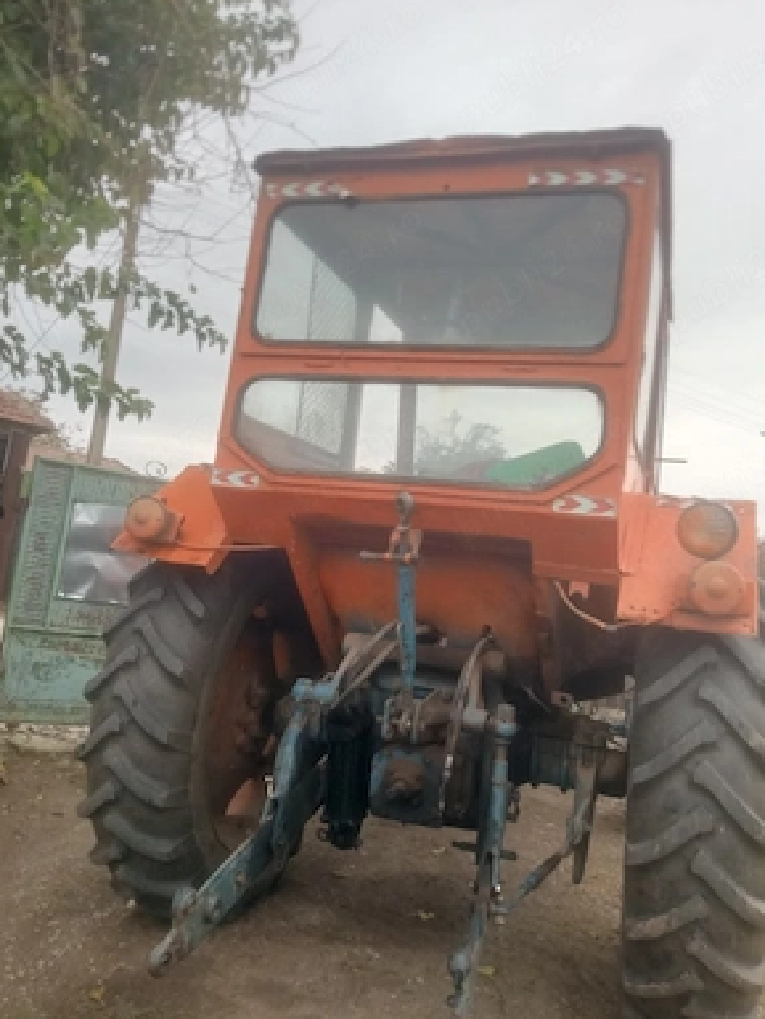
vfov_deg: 61.6
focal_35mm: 29
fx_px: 854
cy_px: 508
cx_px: 389
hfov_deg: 48.3
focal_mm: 3.98
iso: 100
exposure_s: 1/769
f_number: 1.8
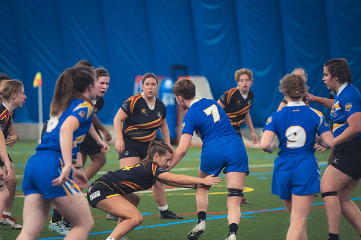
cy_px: 120
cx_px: 180
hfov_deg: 7.6
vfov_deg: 5.1
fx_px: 2706
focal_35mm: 270
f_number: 2.8
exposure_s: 1/320
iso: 2800
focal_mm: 180
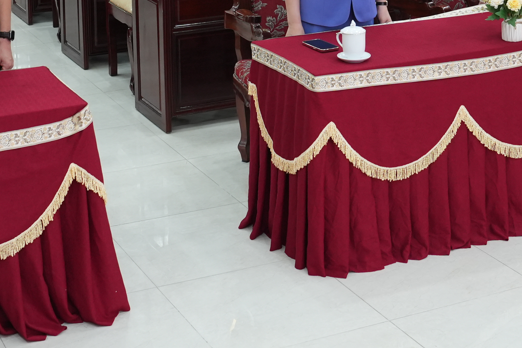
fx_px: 1232
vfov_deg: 14.8
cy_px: -186
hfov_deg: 23.9
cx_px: 248
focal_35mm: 85
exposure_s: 1/60
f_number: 4.5
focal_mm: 24
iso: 1000
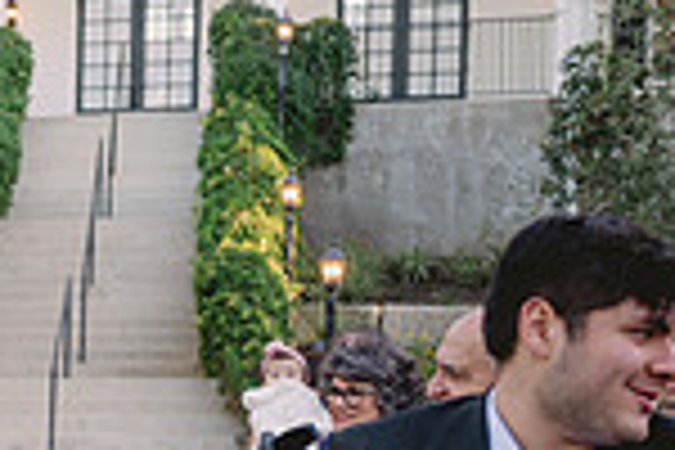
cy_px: 558
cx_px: -513
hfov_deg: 14.9
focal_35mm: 121
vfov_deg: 11.1
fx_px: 2269
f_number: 2.8
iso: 320
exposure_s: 1/640
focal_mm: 30
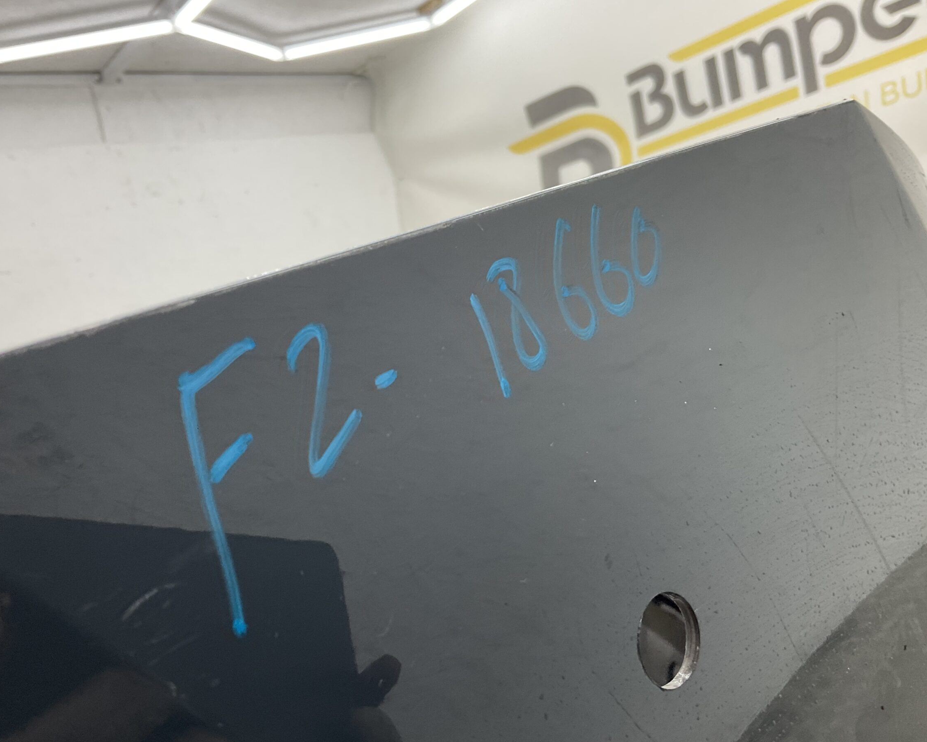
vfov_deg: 45.8
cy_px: 387
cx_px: 437
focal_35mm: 32
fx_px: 878
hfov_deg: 55.6
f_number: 1.8
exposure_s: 1/100
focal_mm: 3
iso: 25
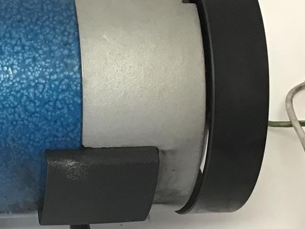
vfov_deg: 13.7
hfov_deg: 17.4
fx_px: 952
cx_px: -61
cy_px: 108
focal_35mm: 108
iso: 50
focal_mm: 3.3
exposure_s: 1/30
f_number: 2.4
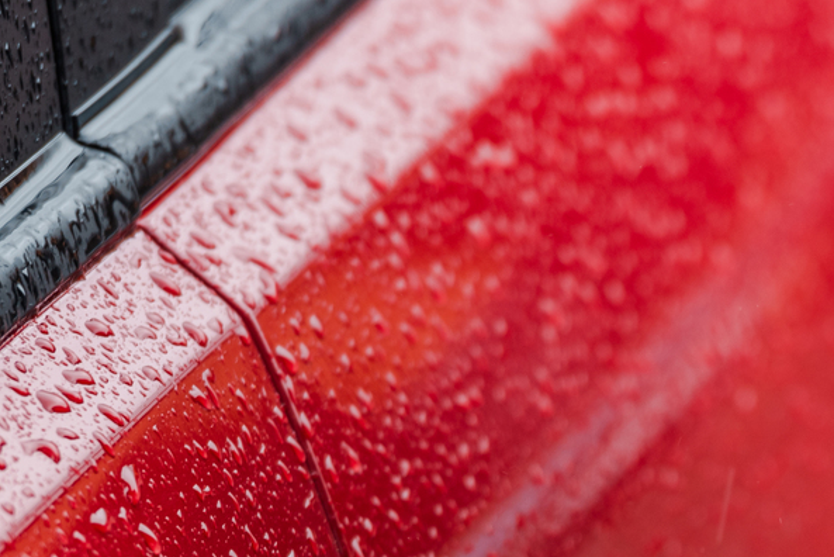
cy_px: 876
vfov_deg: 2.0
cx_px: 858
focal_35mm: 675
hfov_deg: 3.1
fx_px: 15644
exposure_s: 1/250
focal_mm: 200
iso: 80
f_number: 3.5
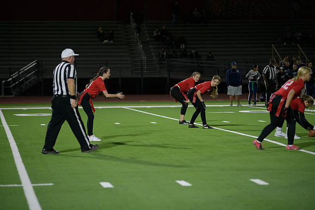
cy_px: 105
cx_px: 158
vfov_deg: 9.5
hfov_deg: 14.2
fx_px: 1269
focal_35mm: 145
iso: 2000
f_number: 2.8
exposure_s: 1/640
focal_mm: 145
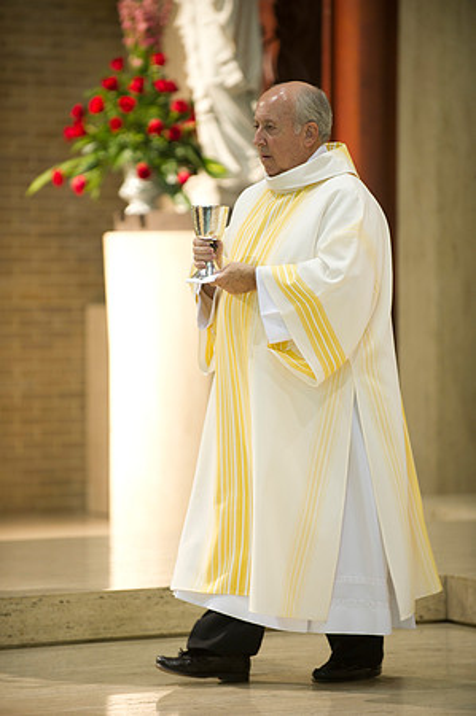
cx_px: 238
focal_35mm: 180
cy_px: 358
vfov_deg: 11.4
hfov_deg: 7.6
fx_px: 3578
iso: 2000
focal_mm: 180
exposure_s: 1/80
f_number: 2.8
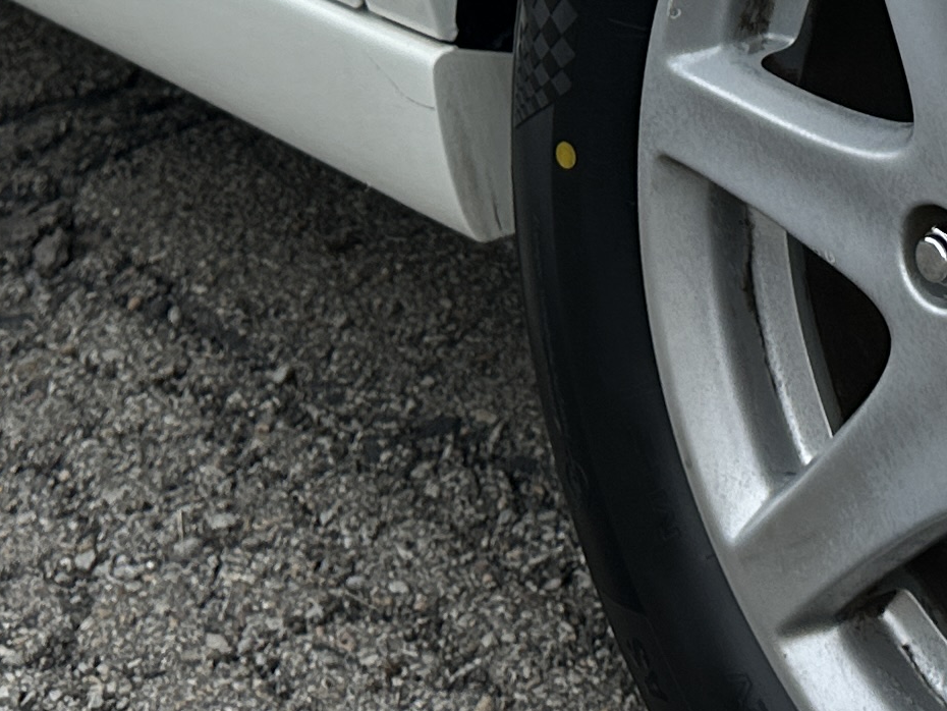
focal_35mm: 104
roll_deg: -3.1
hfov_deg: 18.6
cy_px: -807
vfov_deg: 12.2
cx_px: 849
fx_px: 2846
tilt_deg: -3.5
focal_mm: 6.86
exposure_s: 1/1721
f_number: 1.78
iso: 80
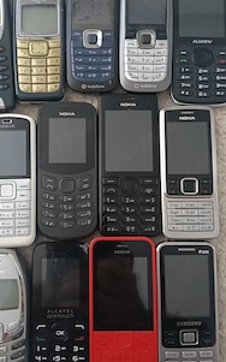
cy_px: 168
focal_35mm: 38
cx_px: 96
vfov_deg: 51.5
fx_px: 375
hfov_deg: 33.5
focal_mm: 3.98
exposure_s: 1/20
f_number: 1.8
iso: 2000
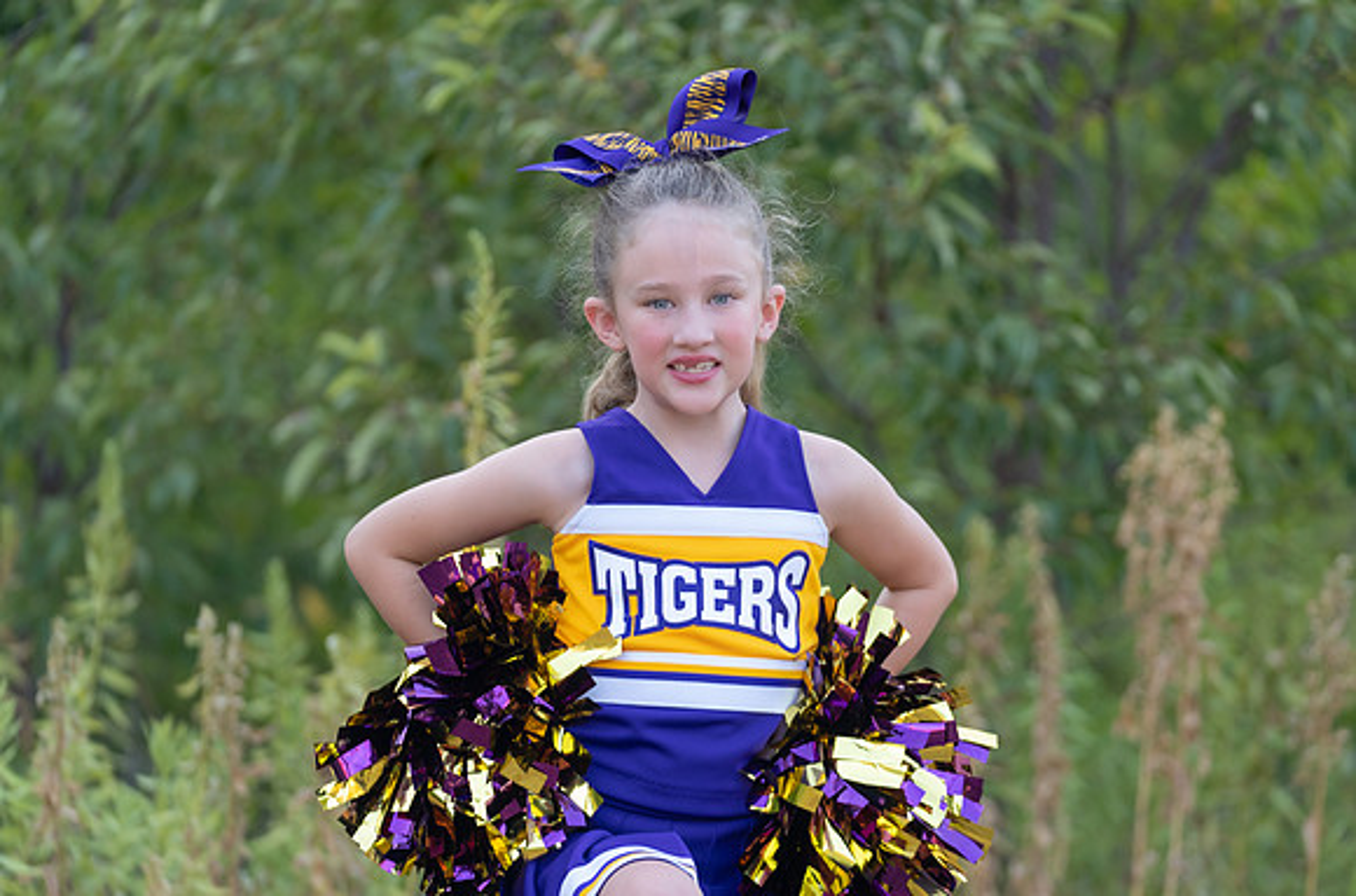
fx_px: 5977
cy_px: 531
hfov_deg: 12.9
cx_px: 743
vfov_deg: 8.6
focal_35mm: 159
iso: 320
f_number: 2.8
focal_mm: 130
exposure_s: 1/320
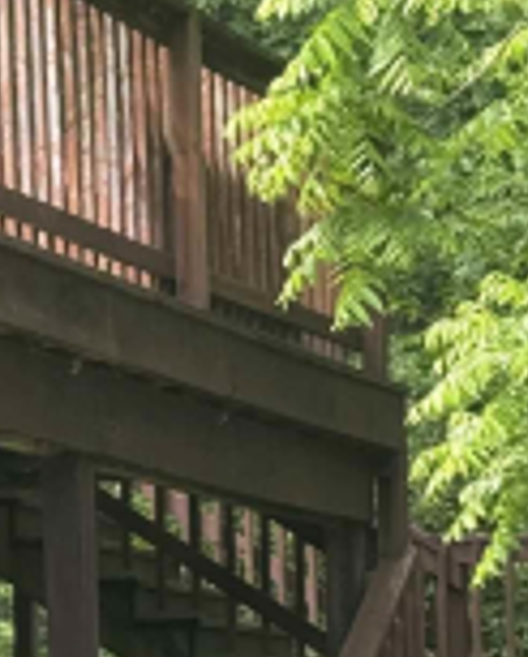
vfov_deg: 9.4
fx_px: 3973
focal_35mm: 204
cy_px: 588
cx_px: -144
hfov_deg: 7.5
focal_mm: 6.76
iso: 64
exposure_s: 1/351
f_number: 1.78
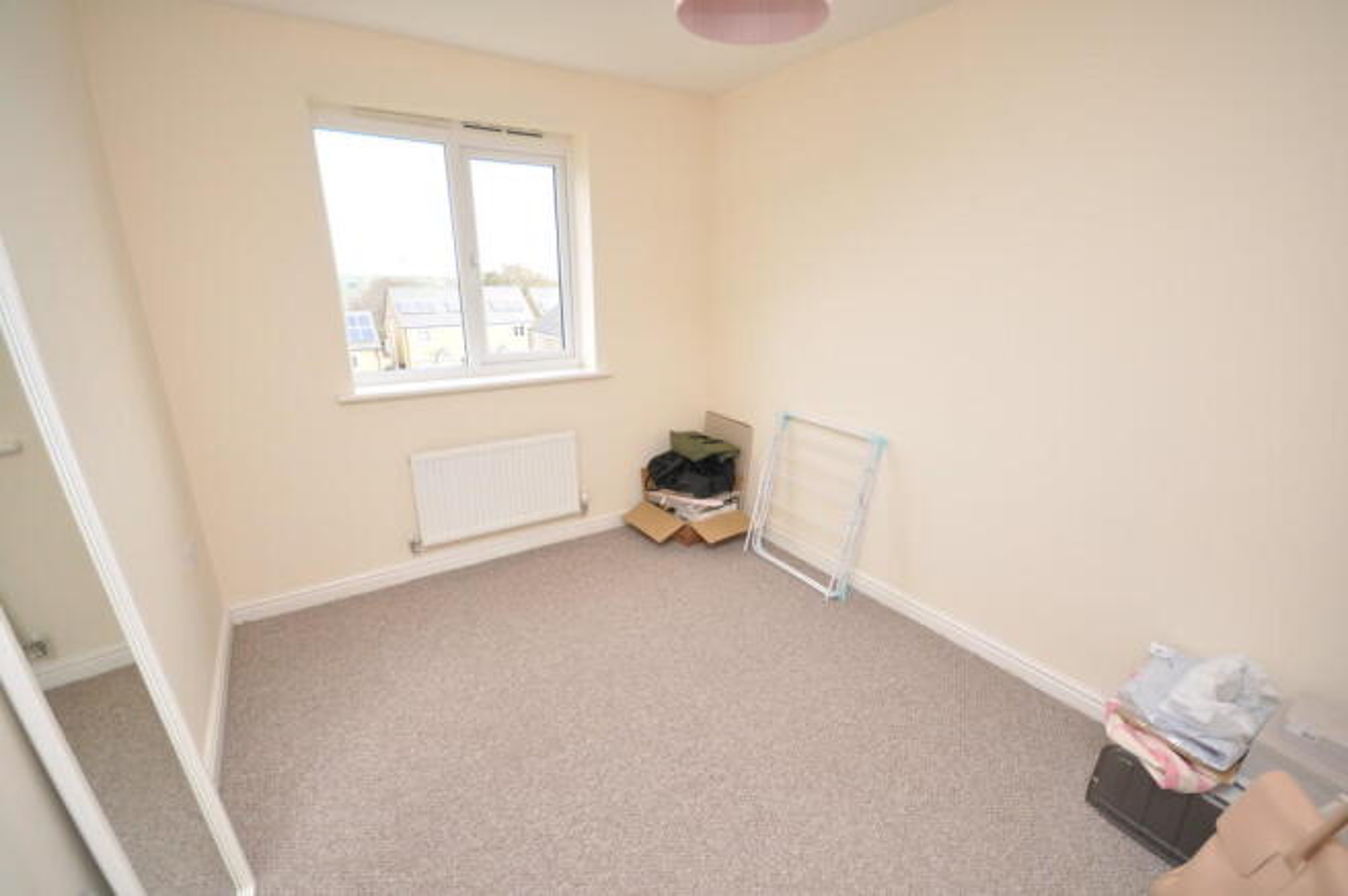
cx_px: 674
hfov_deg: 100.4
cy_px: 448
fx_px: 561
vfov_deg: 77.2
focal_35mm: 15
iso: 400
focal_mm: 10
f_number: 4.5
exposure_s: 1/80
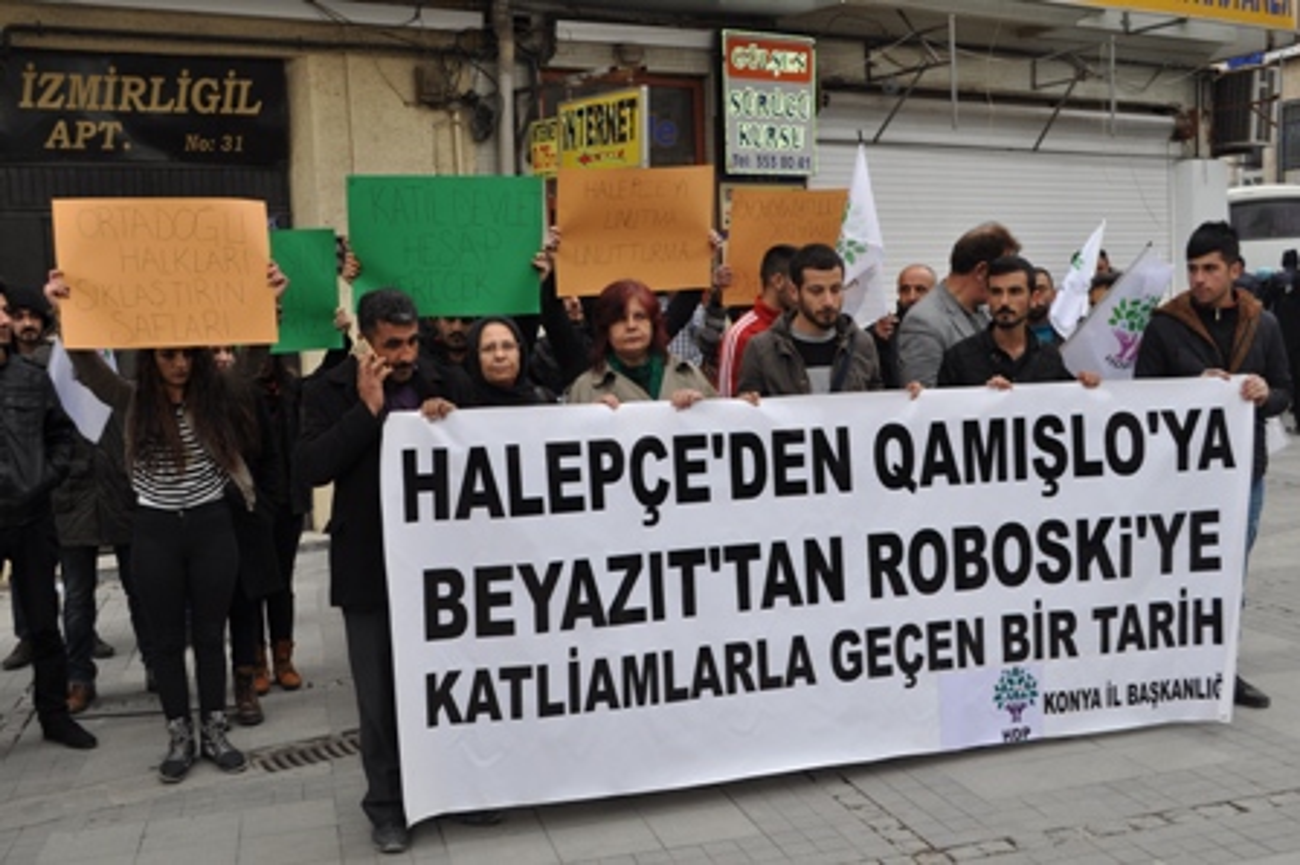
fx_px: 1407
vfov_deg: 34.2
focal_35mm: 39
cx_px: 650
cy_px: 432
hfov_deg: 49.6
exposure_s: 1/125
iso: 200
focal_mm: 26
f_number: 5.6
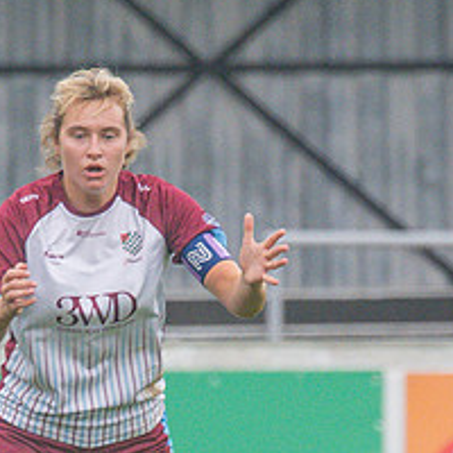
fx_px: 30129
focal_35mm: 2035
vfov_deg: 0.9
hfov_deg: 0.9
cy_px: 441
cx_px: 255
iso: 1000
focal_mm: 300
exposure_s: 1/1250
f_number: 4
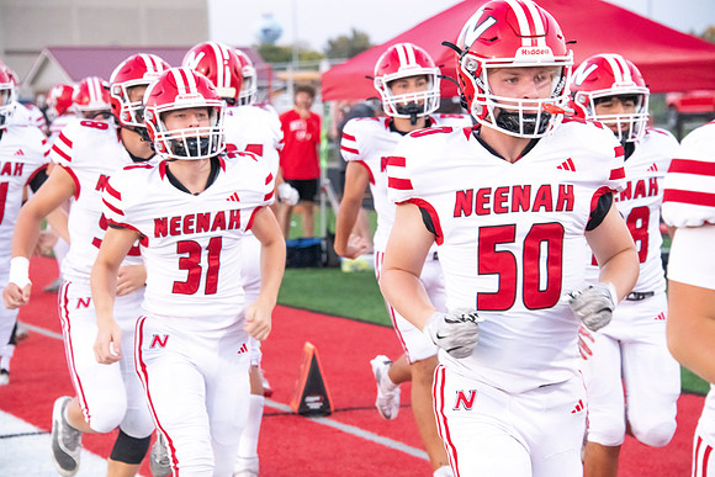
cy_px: 238
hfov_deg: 15.2
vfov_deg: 10.2
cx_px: 358
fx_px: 2682
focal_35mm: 135
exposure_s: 1/640
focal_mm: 135
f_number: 7.1
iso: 10000
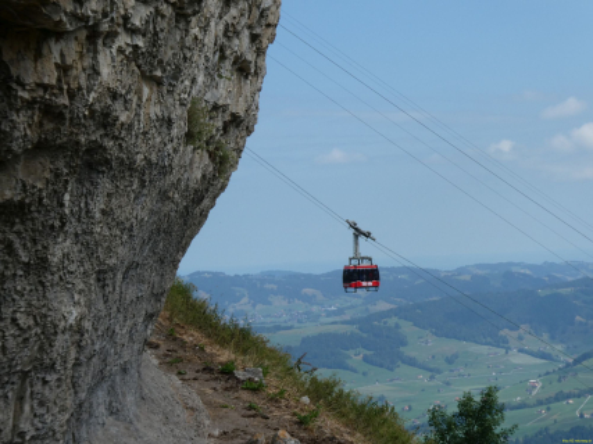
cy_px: 222
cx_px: 296
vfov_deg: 16.4
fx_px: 1541
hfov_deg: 21.8
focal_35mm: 90
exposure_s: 1/640
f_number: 4.9
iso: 80
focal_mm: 16.1
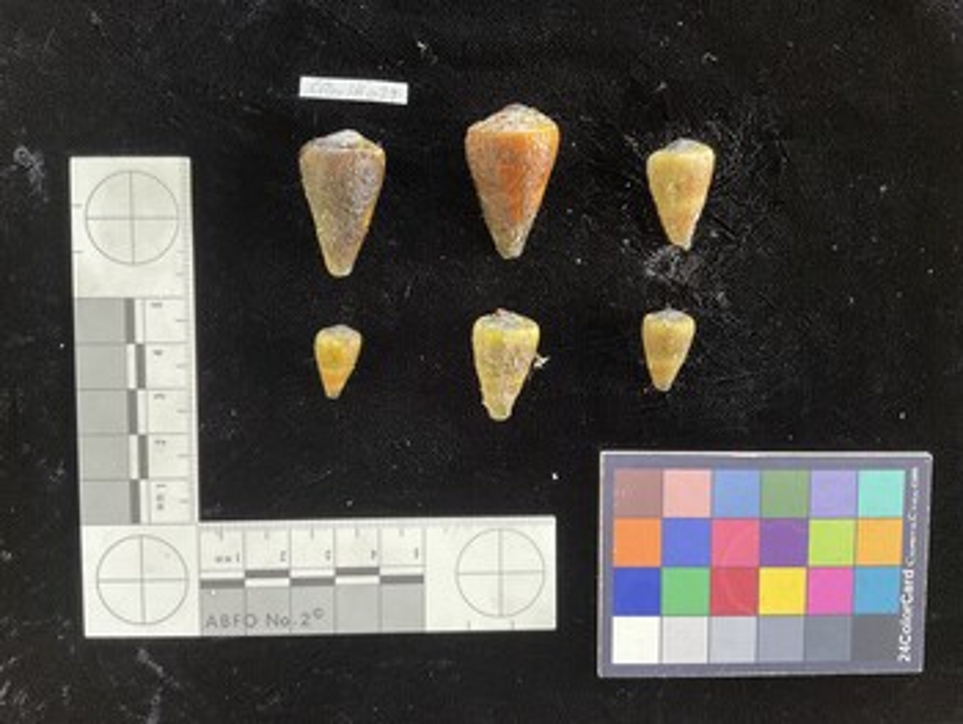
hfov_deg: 61.6
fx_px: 807
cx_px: 482
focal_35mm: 29
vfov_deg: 48.3
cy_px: 362
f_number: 1.8
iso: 125
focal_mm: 3
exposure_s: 1/50
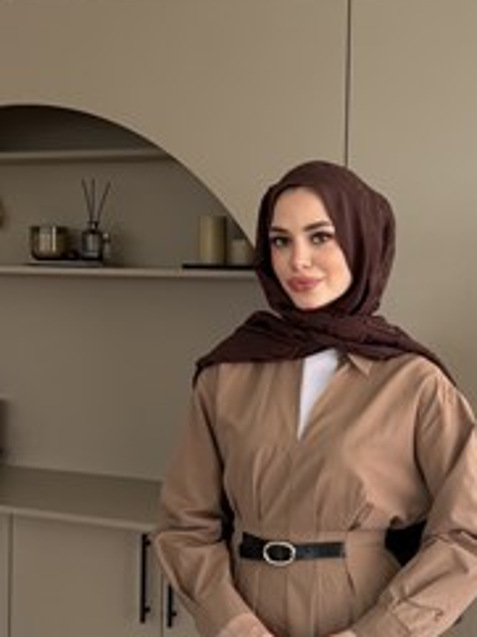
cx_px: 322
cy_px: 528
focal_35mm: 41
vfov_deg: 43.2
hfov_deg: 34.7
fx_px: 755
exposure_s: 1/125
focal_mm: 6.76
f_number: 1.78
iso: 50
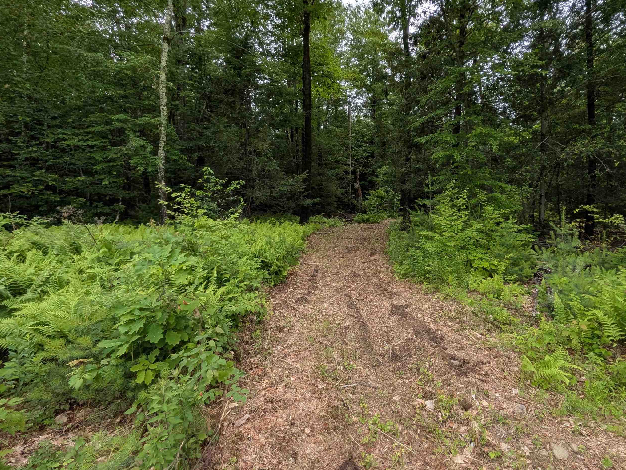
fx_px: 289
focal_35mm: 16
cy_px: 225
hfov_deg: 93.9
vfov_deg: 78.1
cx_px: 356
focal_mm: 1.54
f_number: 2.2
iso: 24
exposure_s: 1/526
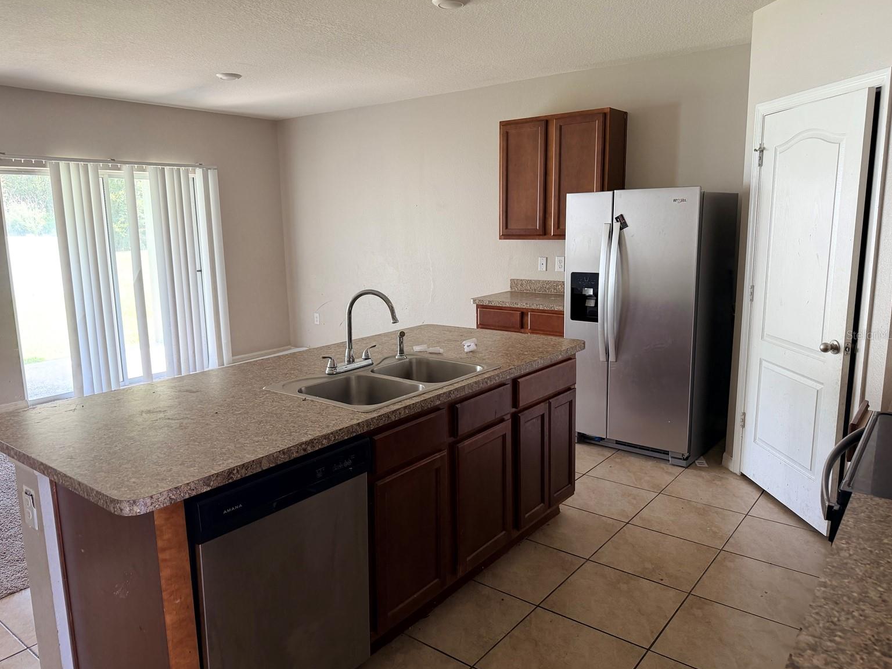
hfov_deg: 69.4
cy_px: 334
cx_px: 437
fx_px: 644
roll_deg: +1.4
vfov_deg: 54.9
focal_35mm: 25
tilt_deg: -10.0
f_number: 1.78
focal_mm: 6.76
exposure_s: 1/81
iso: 200
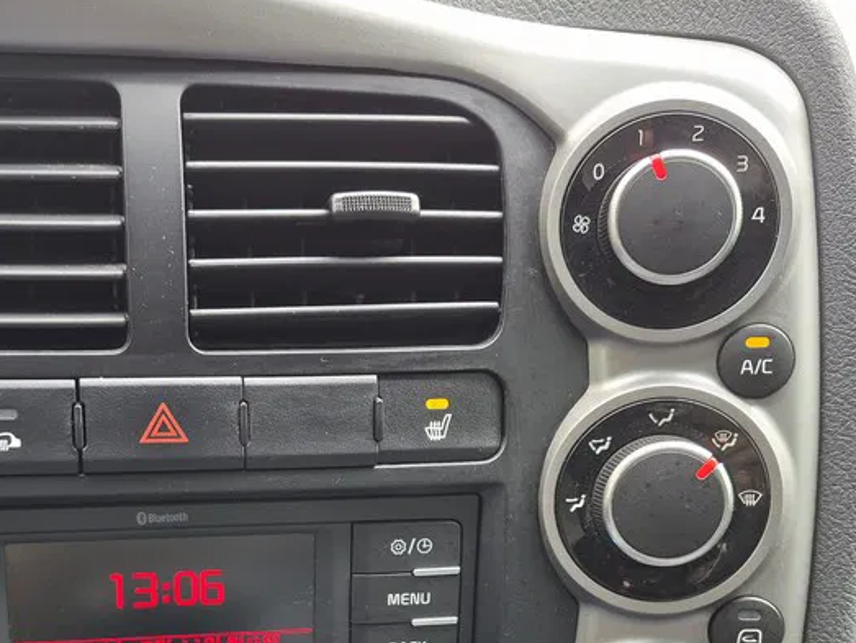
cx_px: 280
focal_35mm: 45
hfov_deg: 41.5
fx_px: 1114
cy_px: 566
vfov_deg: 30.9
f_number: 1.8
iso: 200
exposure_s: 1/120
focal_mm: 5.4
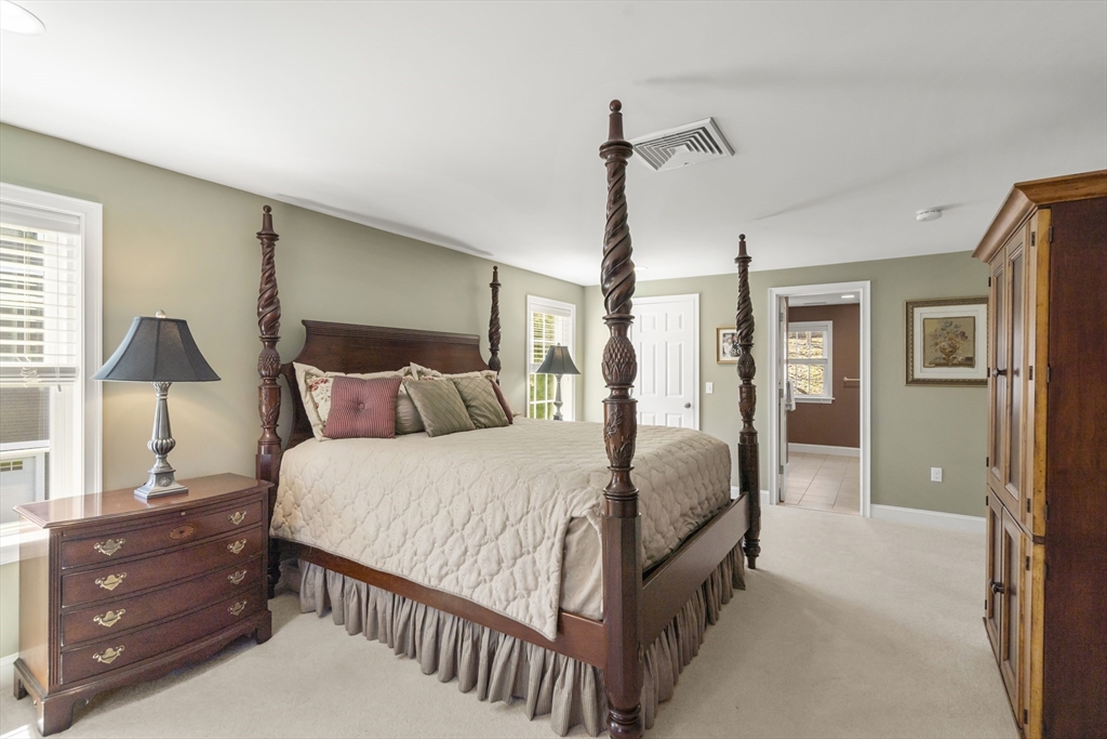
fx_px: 492
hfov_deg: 96.7
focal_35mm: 16
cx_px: 554
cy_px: 370
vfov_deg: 73.8
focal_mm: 16
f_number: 7.1
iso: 400
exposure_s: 1/10
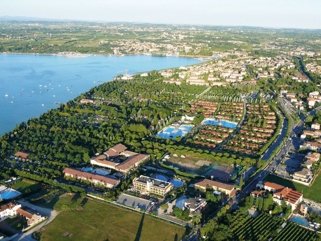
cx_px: 160
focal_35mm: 35
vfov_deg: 40.7
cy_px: 120
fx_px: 325
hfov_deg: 52.6
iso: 100
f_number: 5
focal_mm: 7.4
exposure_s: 1/250
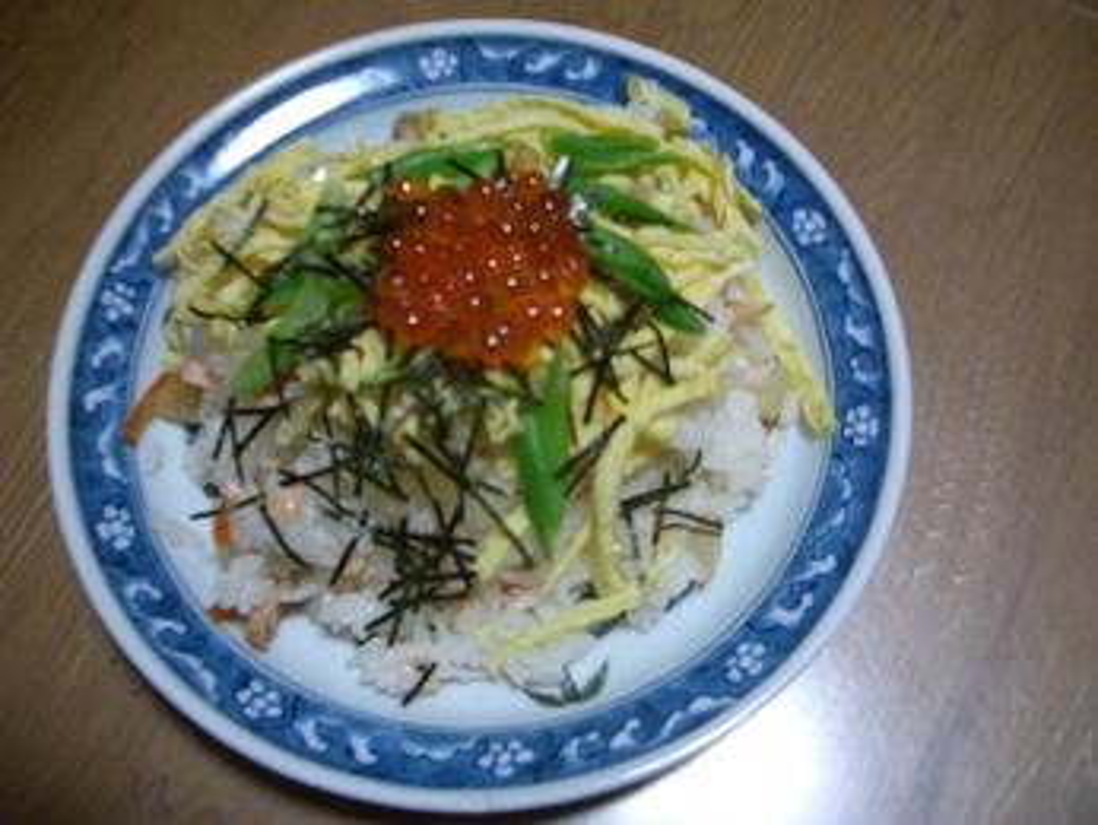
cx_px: 549
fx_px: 1111
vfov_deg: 40.7
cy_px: 412
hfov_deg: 52.6
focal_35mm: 35
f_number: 2.6
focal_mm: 5.8
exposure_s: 1/60
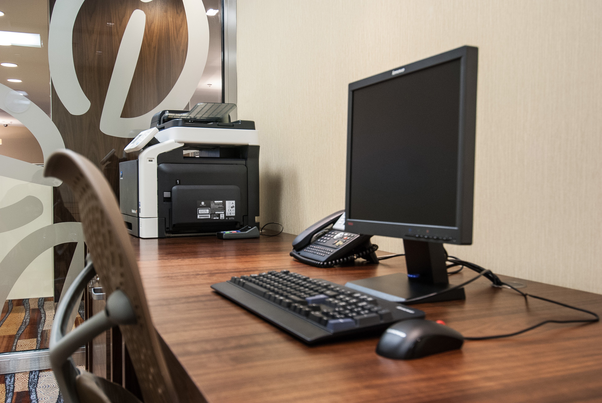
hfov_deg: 53.1
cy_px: 202
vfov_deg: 37.0
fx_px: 603
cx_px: 301
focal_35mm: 36
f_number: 5.6
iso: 400
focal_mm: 24
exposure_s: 1/10
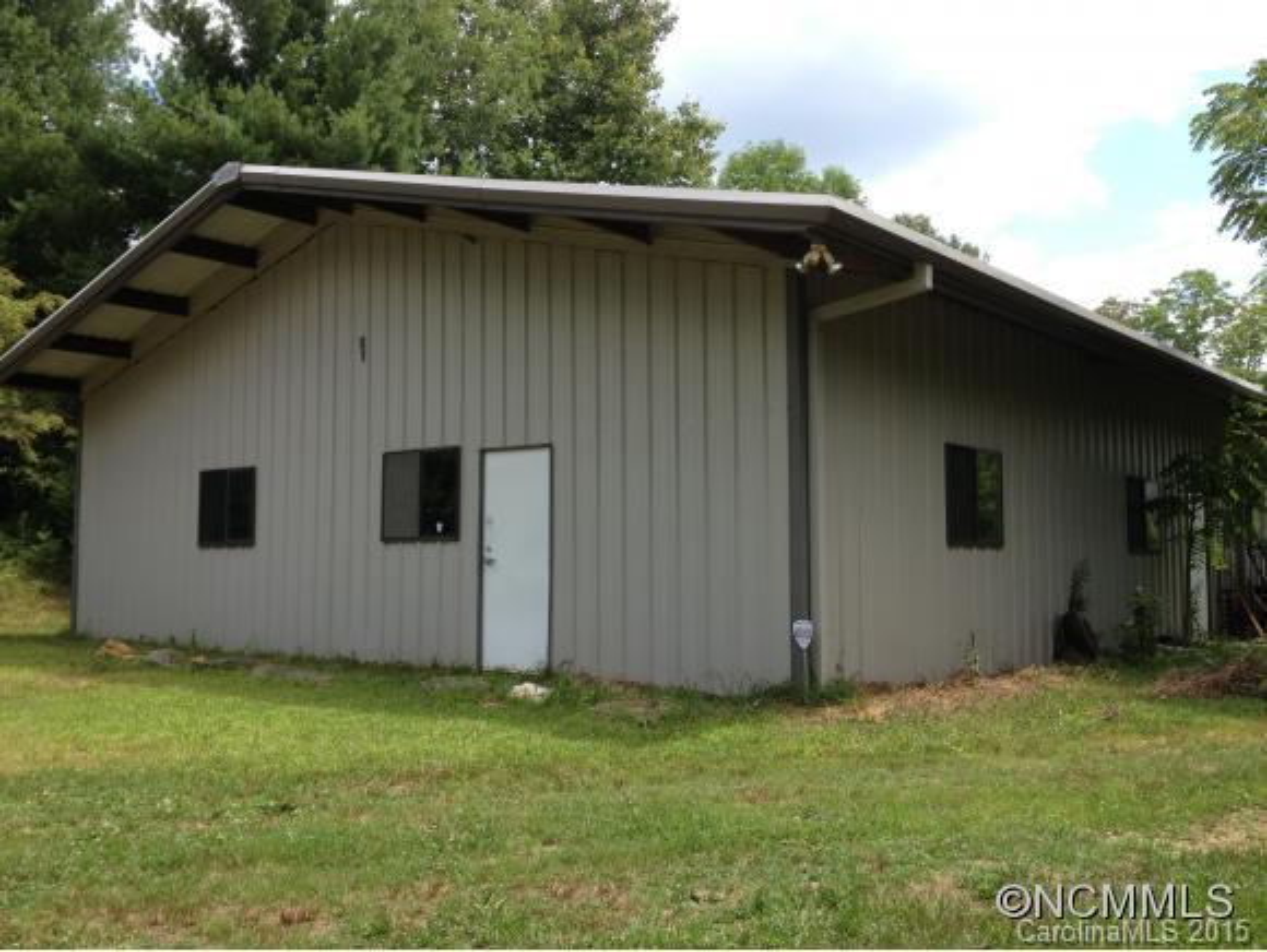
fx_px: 1282
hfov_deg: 52.6
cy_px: 476
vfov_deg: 40.8
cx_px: 634
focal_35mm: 35
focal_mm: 4.28
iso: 50
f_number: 2.4
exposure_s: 1/849
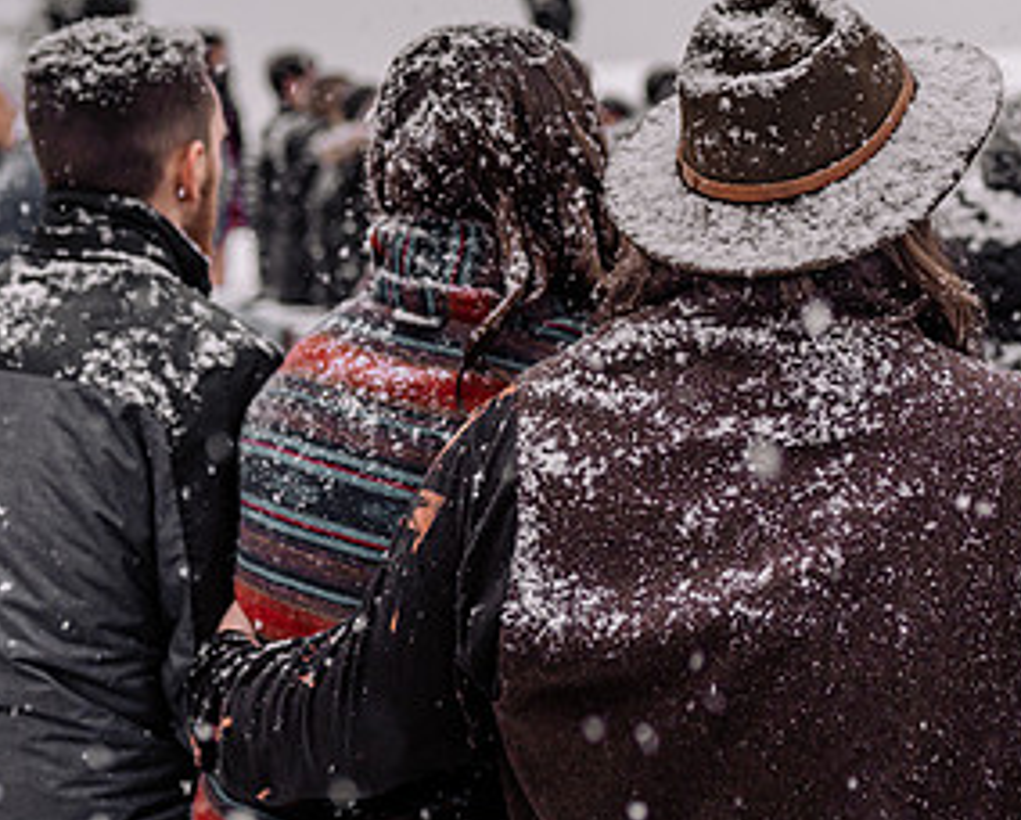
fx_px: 2027
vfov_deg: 22.6
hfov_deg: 27.7
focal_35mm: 67
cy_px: 203
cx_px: 823
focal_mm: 35
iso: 200
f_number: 2
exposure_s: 1/250
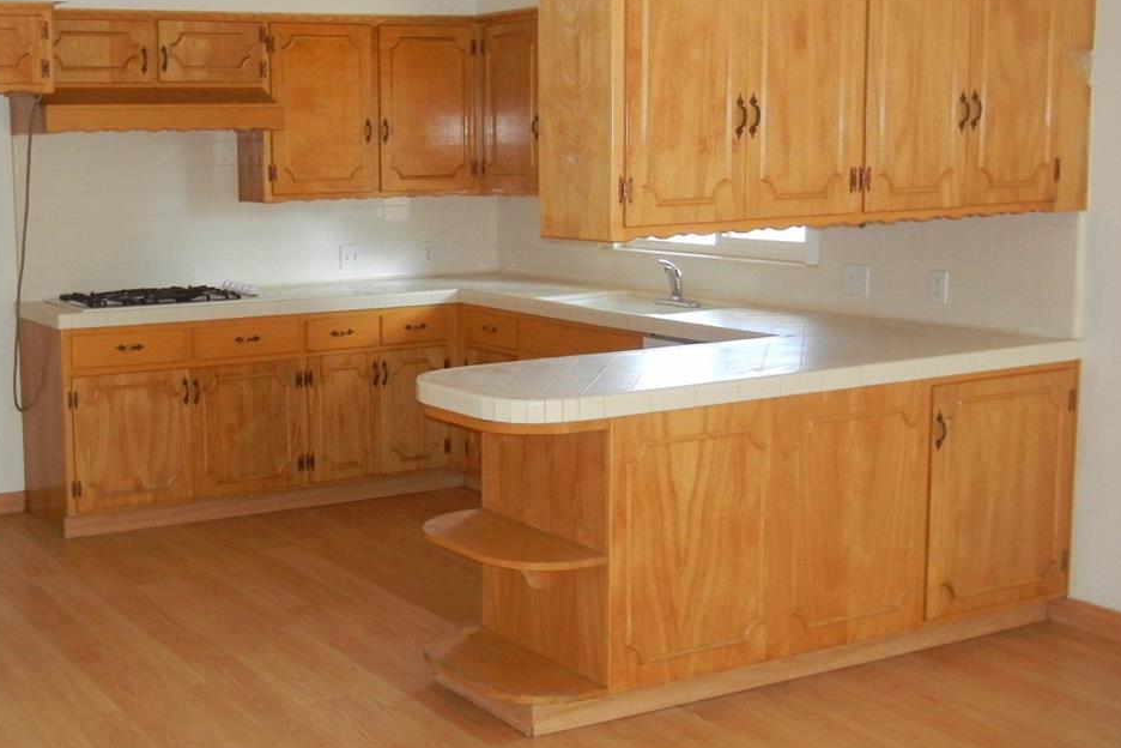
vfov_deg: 27.0
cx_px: 289
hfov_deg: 38.6
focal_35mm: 50
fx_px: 1557
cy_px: 358
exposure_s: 1/30
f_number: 3.5
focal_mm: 5.4
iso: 365
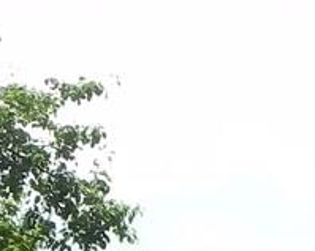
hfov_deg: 8.2
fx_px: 2153
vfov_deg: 6.5
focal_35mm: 231
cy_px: 502
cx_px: 508
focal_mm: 8.2
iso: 160
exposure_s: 1/314
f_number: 6.3
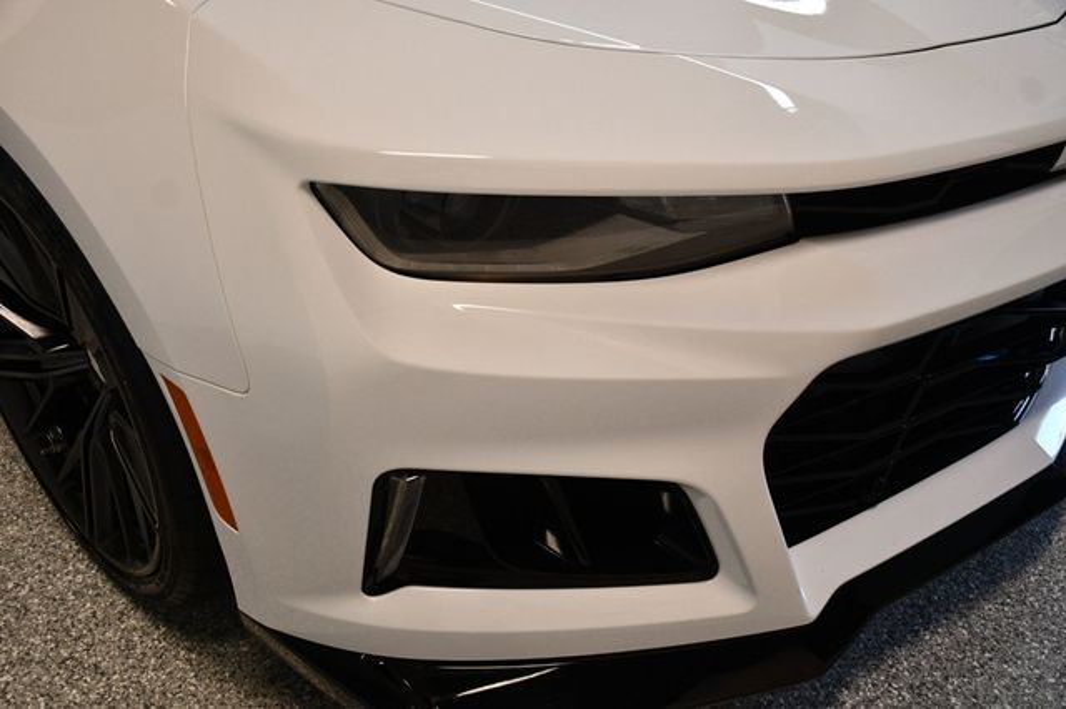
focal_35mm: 34
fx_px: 1006
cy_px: 354
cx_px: 533
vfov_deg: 38.8
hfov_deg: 55.8
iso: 800
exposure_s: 1/125
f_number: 3.8
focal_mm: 23
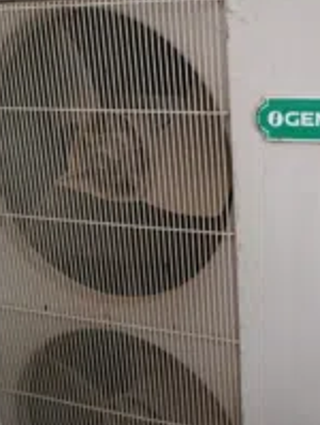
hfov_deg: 30.4
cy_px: 190
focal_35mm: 46
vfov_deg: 41.1
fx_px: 565
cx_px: 279
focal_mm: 6.11
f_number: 1.65
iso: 3033
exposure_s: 1/25
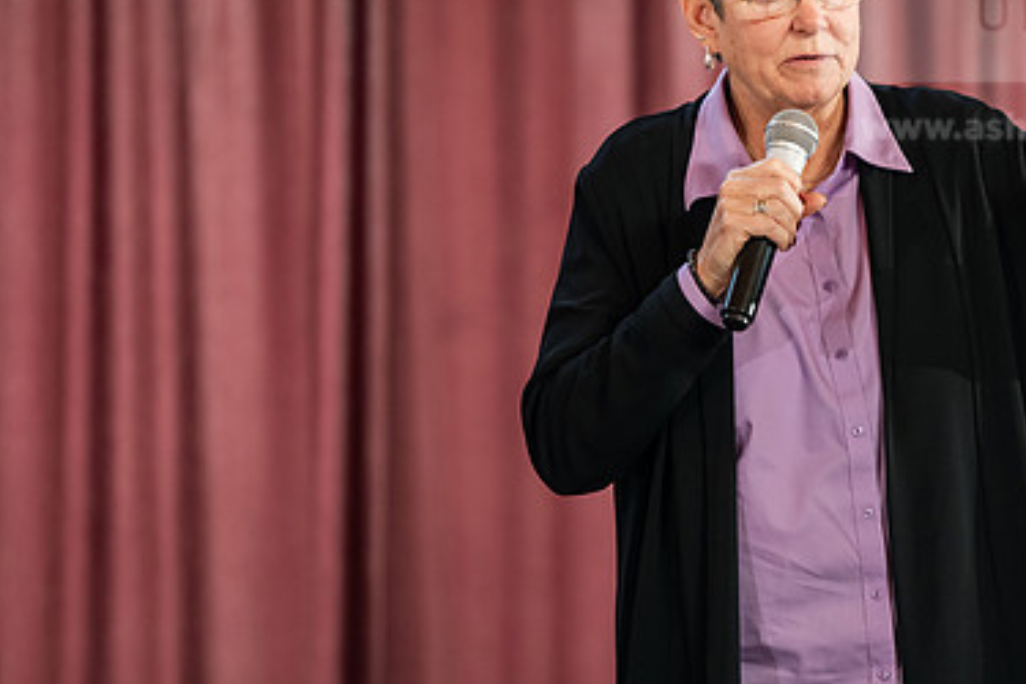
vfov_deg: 4.8
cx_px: 736
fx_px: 8150
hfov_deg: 7.2
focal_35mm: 286
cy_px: 185
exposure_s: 1/200
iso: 1600
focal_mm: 185
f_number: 3.2
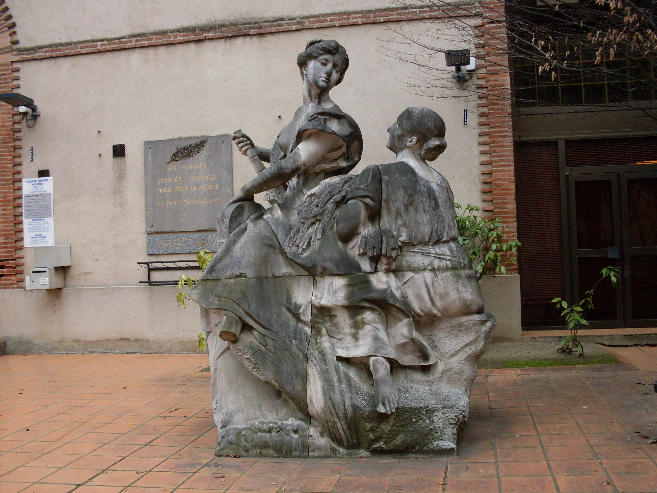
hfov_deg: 49.0
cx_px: 328
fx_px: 721
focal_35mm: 38
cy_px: 246
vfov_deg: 37.7
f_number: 2.8
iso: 80
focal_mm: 6.3
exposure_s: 1/180
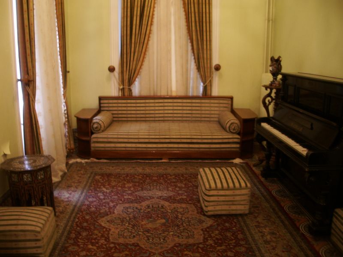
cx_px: 172
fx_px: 347
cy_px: 128
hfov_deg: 52.6
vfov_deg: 40.7
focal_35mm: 35
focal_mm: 5.8
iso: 100
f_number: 2.6
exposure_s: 1/1.67
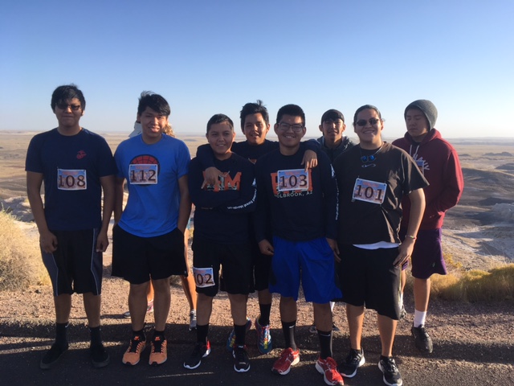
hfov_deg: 61.7
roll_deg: -1.7
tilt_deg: -7.5
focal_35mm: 29
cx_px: 257
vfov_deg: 48.2
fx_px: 431
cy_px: 193
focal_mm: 4.15
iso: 25
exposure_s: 1/732
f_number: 2.2
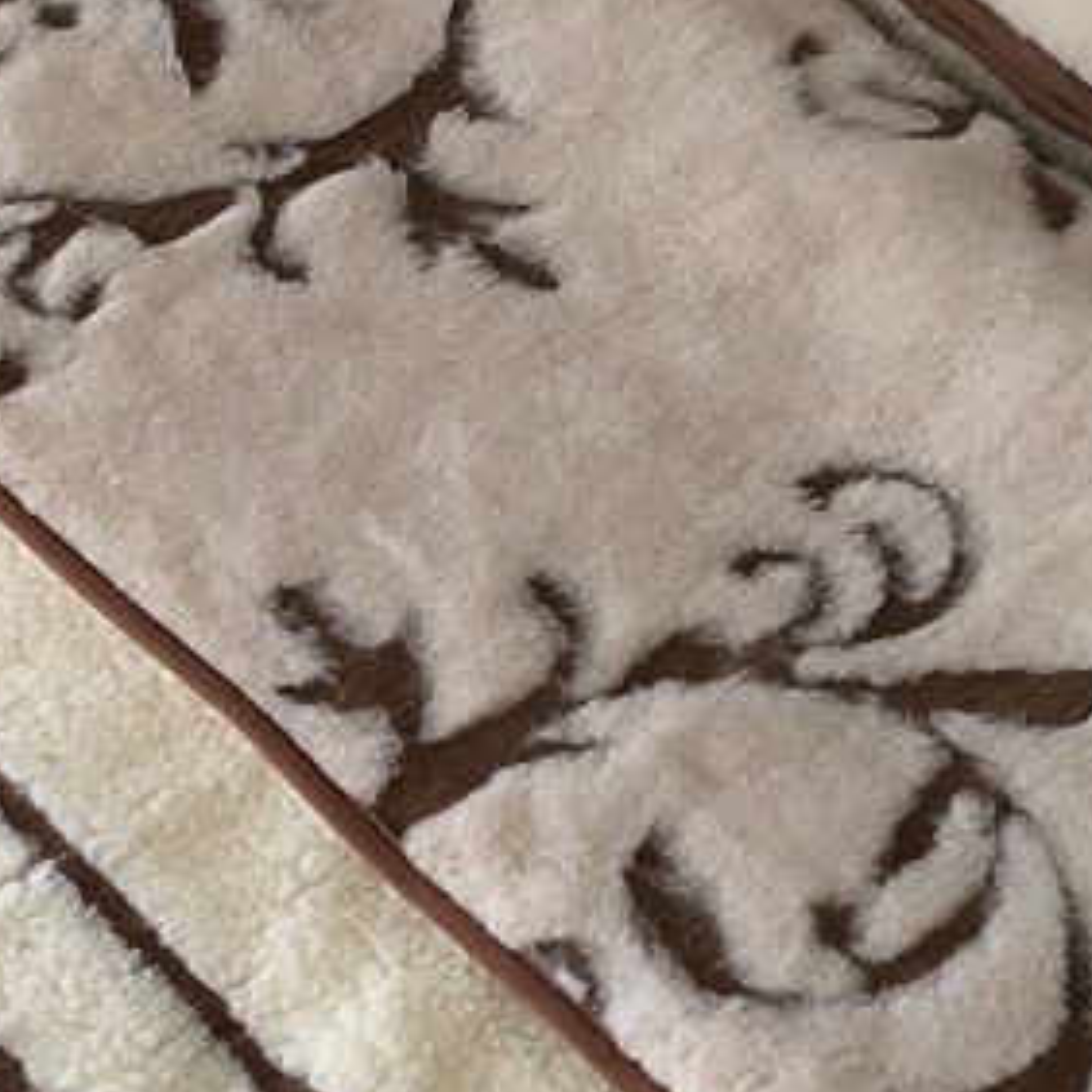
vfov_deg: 19.1
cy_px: 604
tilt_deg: -53.1
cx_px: 81
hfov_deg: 18.7
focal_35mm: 91
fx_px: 3248
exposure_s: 1/33
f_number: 2.2
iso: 100
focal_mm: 4.15
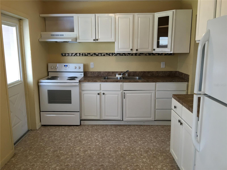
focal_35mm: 29
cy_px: 85
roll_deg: +0.1
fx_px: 190
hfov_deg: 61.7
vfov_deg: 48.2
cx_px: 114
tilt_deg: -10.0
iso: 25
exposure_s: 1/15
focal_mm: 4.15
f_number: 2.2
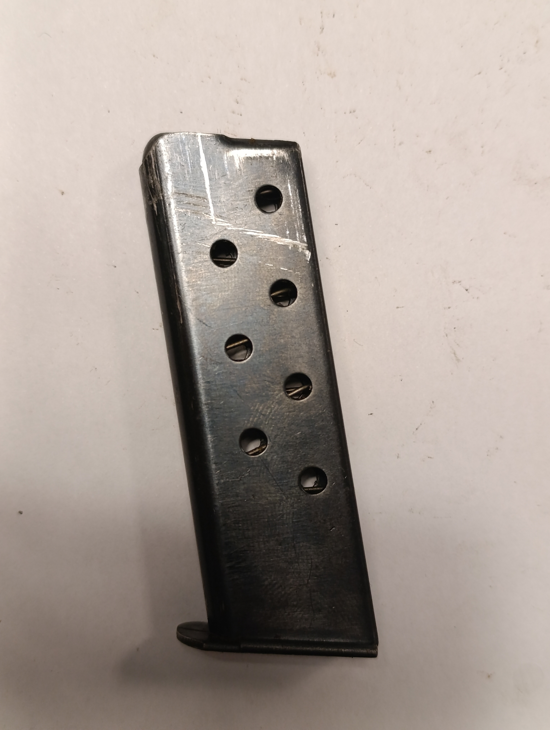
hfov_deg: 31.6
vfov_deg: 41.2
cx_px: 275
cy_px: 365
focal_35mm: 46
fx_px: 972
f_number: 1.6
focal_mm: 6.14
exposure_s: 1/99.9
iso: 1000
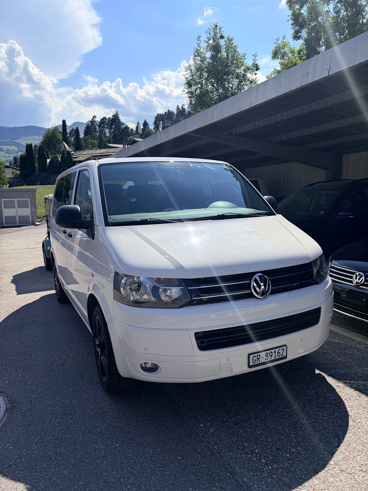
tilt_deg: -6.8
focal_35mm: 26
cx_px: 184
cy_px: 246
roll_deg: +3.7
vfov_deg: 67.3
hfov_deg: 53.1
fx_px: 369
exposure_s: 1/7813
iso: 64
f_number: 1.6
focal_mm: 5.96
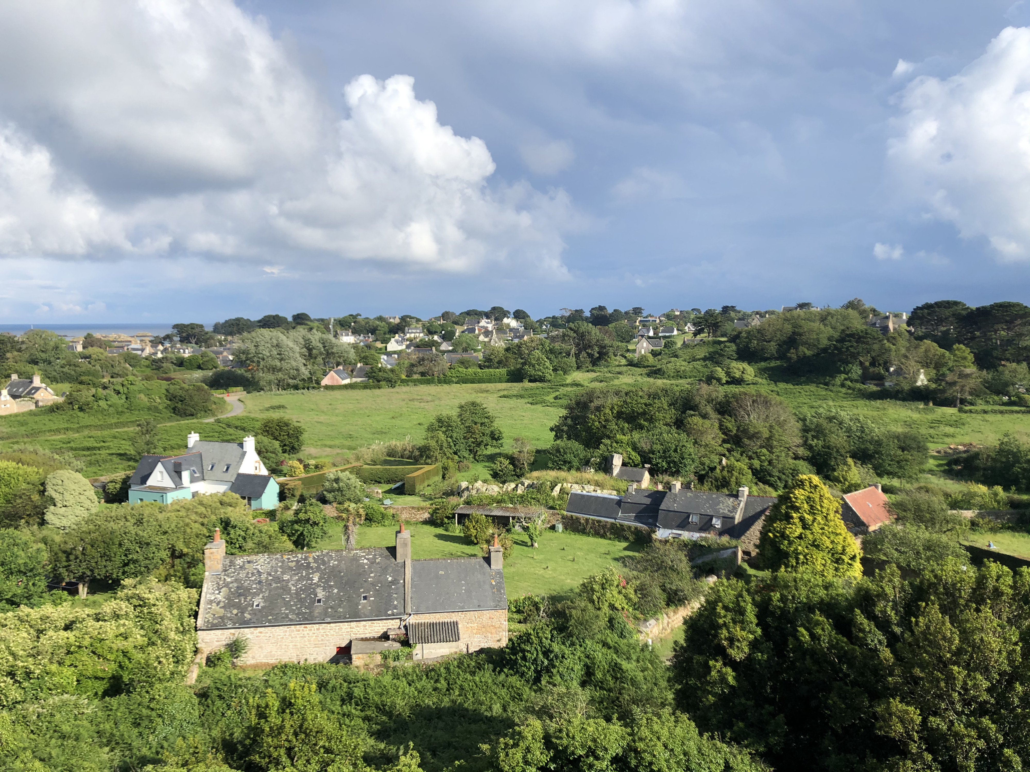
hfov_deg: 63.4
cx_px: 515
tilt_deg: -4.7
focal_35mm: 28
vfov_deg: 49.7
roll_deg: +1.3
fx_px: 833
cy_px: 386
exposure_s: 1/2024
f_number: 1.8
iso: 20
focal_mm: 4
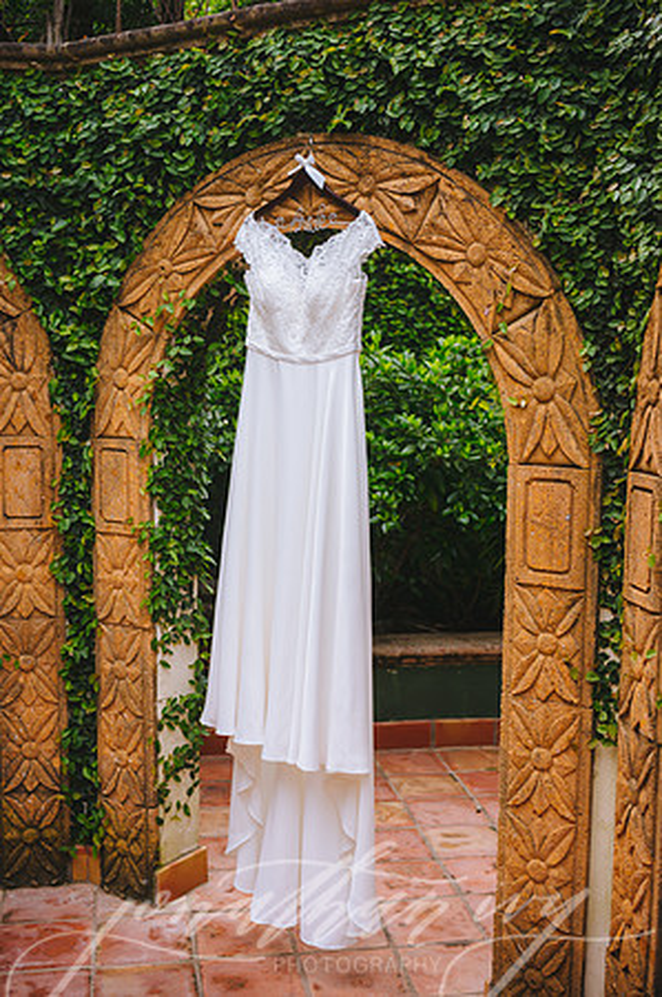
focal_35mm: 44
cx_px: 331
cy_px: 498
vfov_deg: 44.5
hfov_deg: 30.4
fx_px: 1216
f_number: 2.8
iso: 125
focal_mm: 44
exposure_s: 1/400
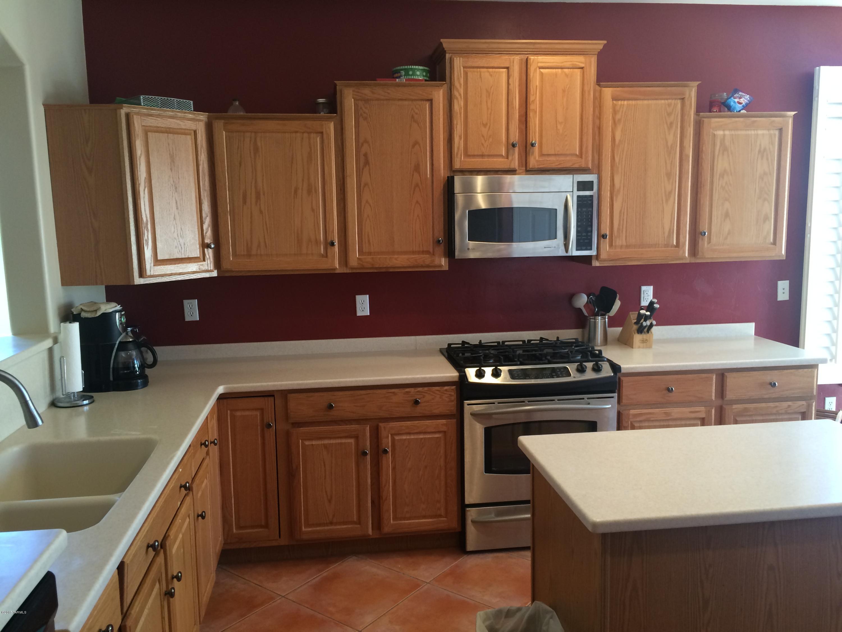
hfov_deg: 61.7
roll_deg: +2.0
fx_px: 705
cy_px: 316
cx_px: 421
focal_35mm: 29
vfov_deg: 48.2
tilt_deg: -9.0
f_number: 2.2
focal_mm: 4.15
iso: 100
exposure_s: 1/30
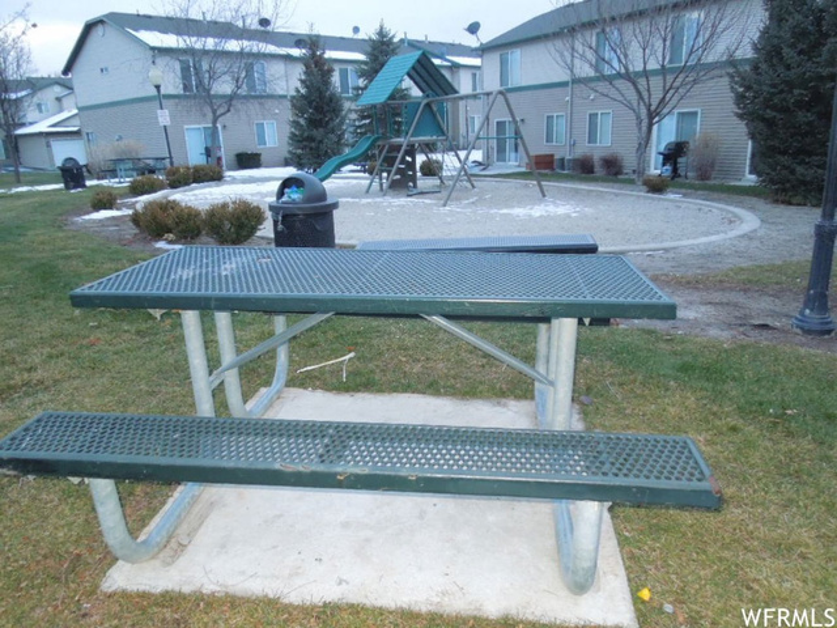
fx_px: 604
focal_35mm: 25
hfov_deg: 69.4
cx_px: 418
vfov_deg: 54.9
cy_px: 314
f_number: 3.3
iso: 560
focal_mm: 4.5
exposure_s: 1/30
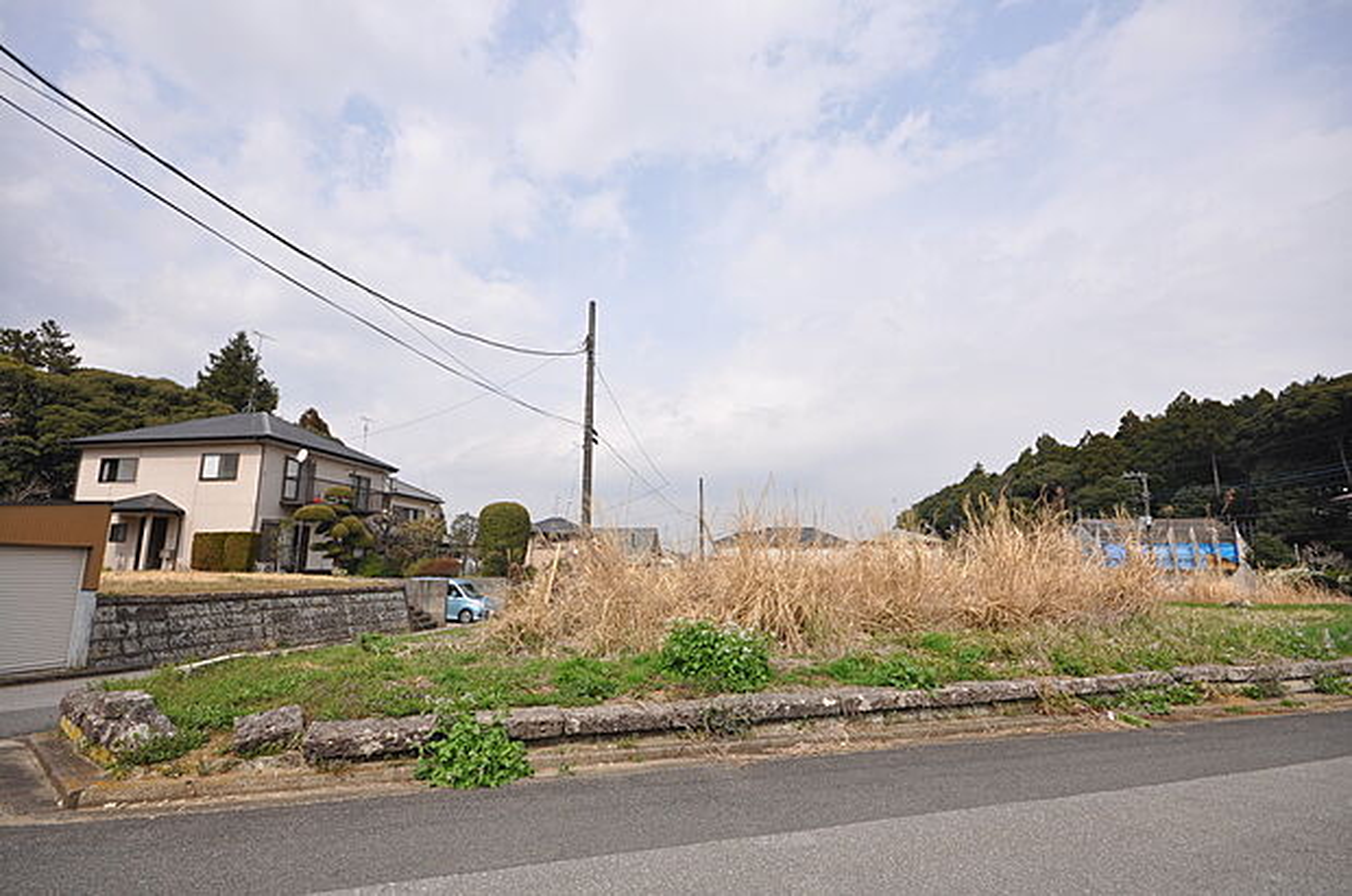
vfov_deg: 69.4
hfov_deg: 92.5
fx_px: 647
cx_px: 676
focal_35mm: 17
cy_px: 448
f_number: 10
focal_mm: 11.5
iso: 200
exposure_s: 1/400
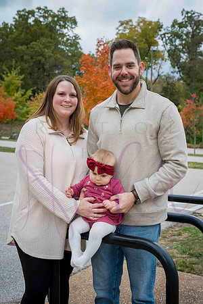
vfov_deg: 42.7
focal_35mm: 46
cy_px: 152
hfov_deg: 29.2
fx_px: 389
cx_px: 102
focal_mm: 46
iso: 400
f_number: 5.6
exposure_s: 1/640
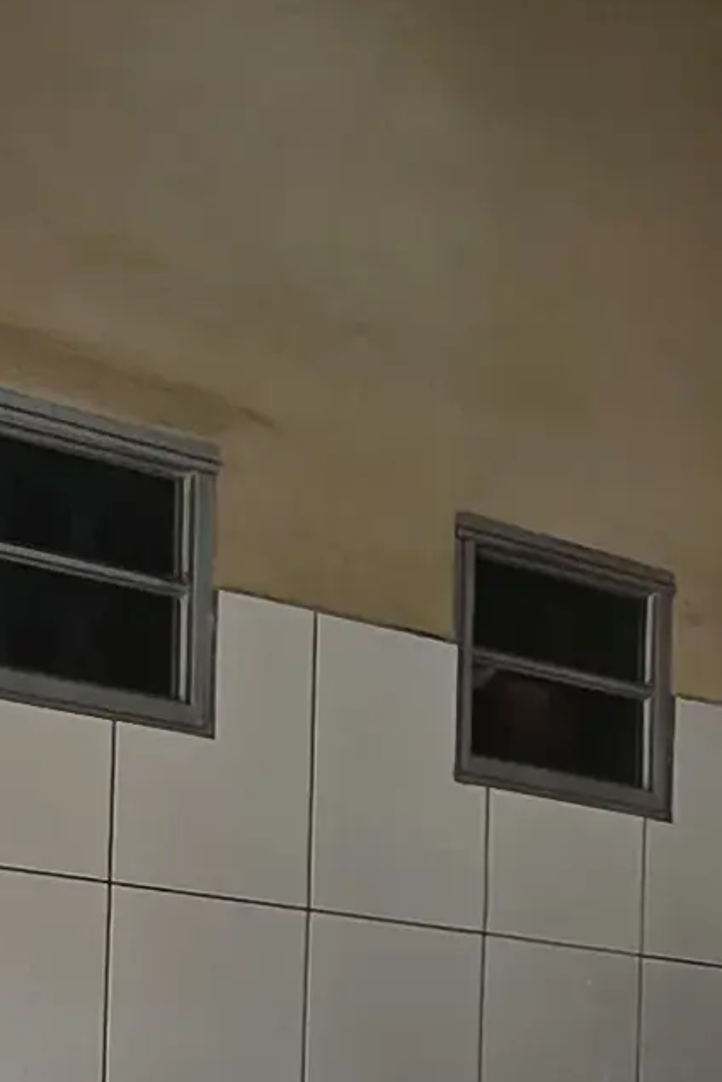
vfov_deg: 22.4
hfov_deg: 14.5
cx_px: 1219
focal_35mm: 85
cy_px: 1223
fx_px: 2557
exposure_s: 1/120
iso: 100
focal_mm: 2.2
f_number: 1.9
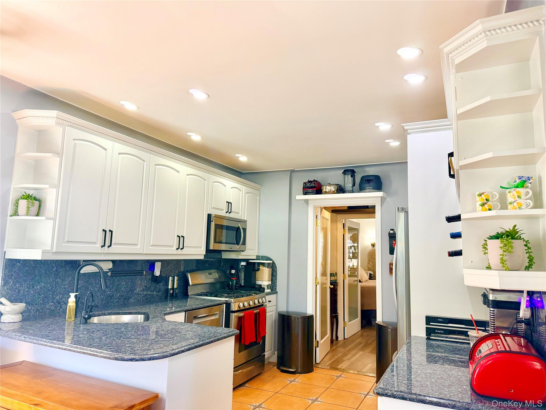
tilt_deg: +7.0
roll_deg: -1.6
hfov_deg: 71.6
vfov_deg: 56.8
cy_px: 205
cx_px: 273
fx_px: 379
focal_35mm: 24
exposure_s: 1/121
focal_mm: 6.76
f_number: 1.78
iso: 160
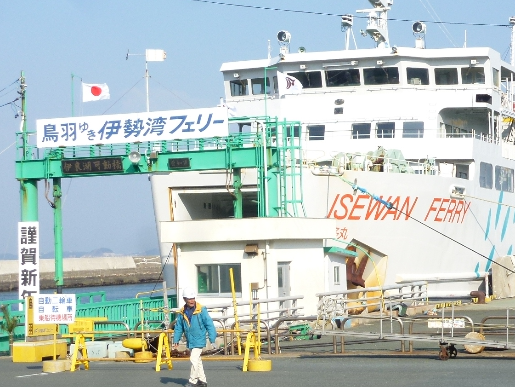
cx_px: 275
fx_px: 1414
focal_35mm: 95
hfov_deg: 20.6
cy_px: 184
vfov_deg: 15.6
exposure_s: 1/640
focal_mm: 9.4
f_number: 4.3
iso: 100
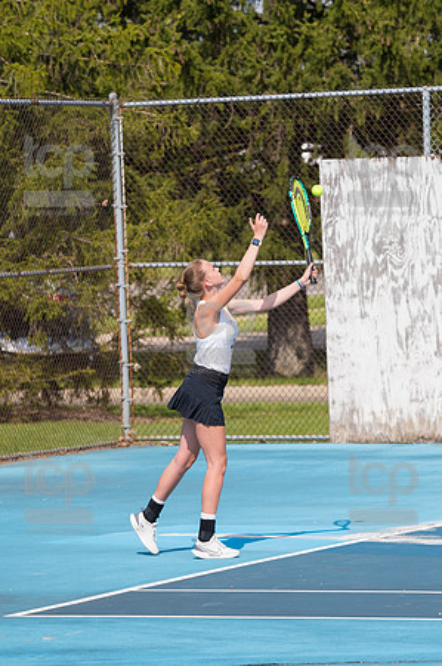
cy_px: 333
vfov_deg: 8.6
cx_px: 221
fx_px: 4430
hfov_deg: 5.7
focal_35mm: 240
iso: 320
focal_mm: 160
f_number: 5.6
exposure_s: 1/1600
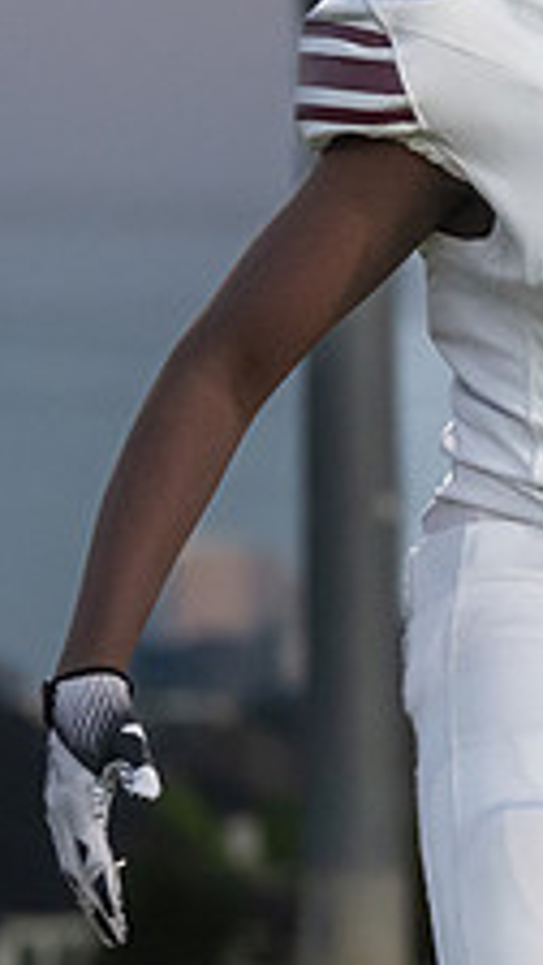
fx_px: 9240
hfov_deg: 3.3
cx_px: 1452
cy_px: 302
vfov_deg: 6.0
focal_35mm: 361
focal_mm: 81
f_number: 2.8
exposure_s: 1/1250
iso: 3200
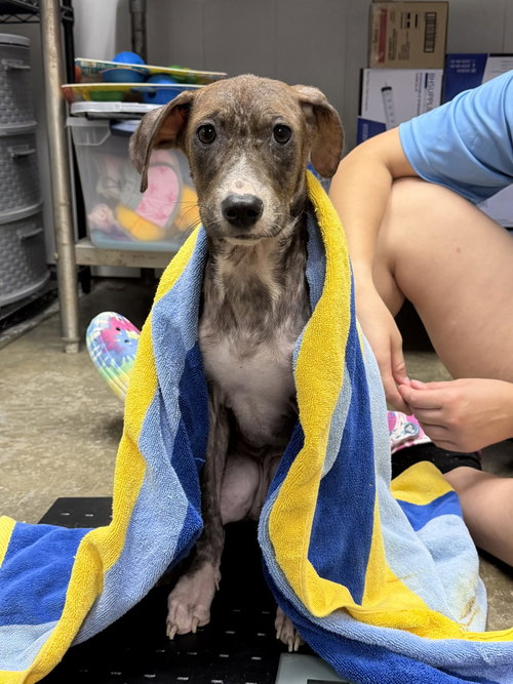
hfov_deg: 56.8
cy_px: 342
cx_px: 256
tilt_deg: -15.0
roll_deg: -0.5
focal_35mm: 24
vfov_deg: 71.6
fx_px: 474
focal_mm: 6.76
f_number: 1.78
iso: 250
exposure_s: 1/60
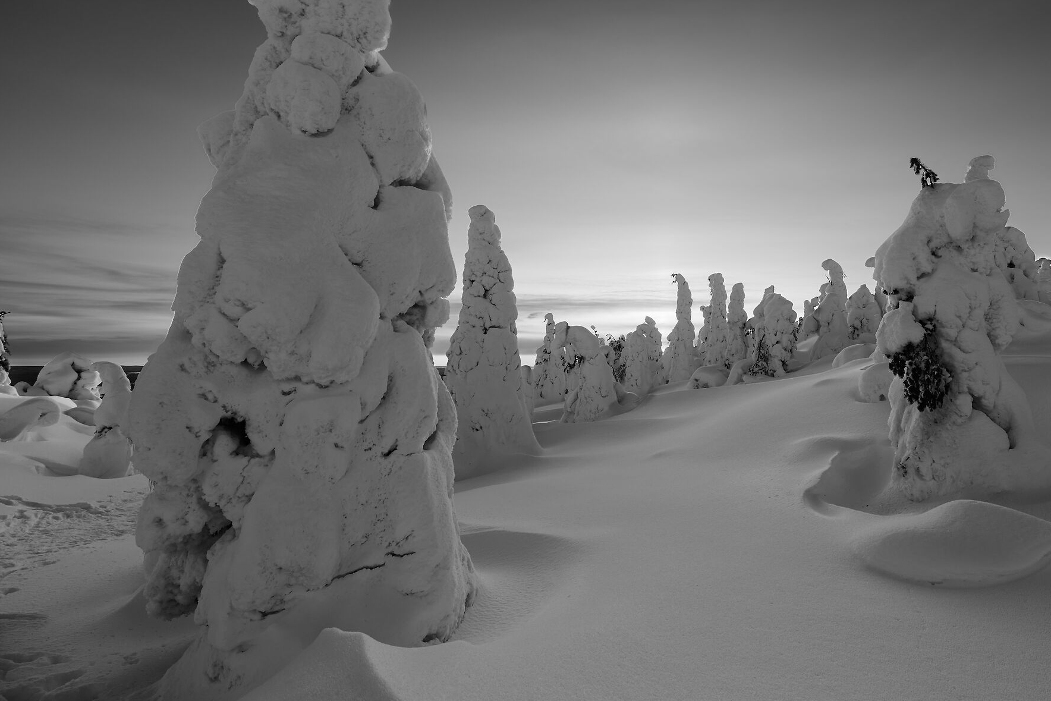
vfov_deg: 64.0
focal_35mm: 19
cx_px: 698
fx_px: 555
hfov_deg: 84.0
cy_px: 280
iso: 64
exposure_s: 1/125
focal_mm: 14
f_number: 5.6
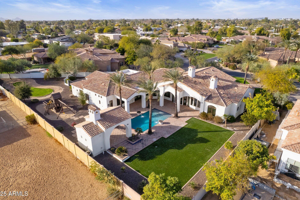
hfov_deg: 76.1
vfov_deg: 55.1
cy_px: 99
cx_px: 150
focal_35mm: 23
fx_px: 192
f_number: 2.8
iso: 100
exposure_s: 1/60
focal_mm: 8.38
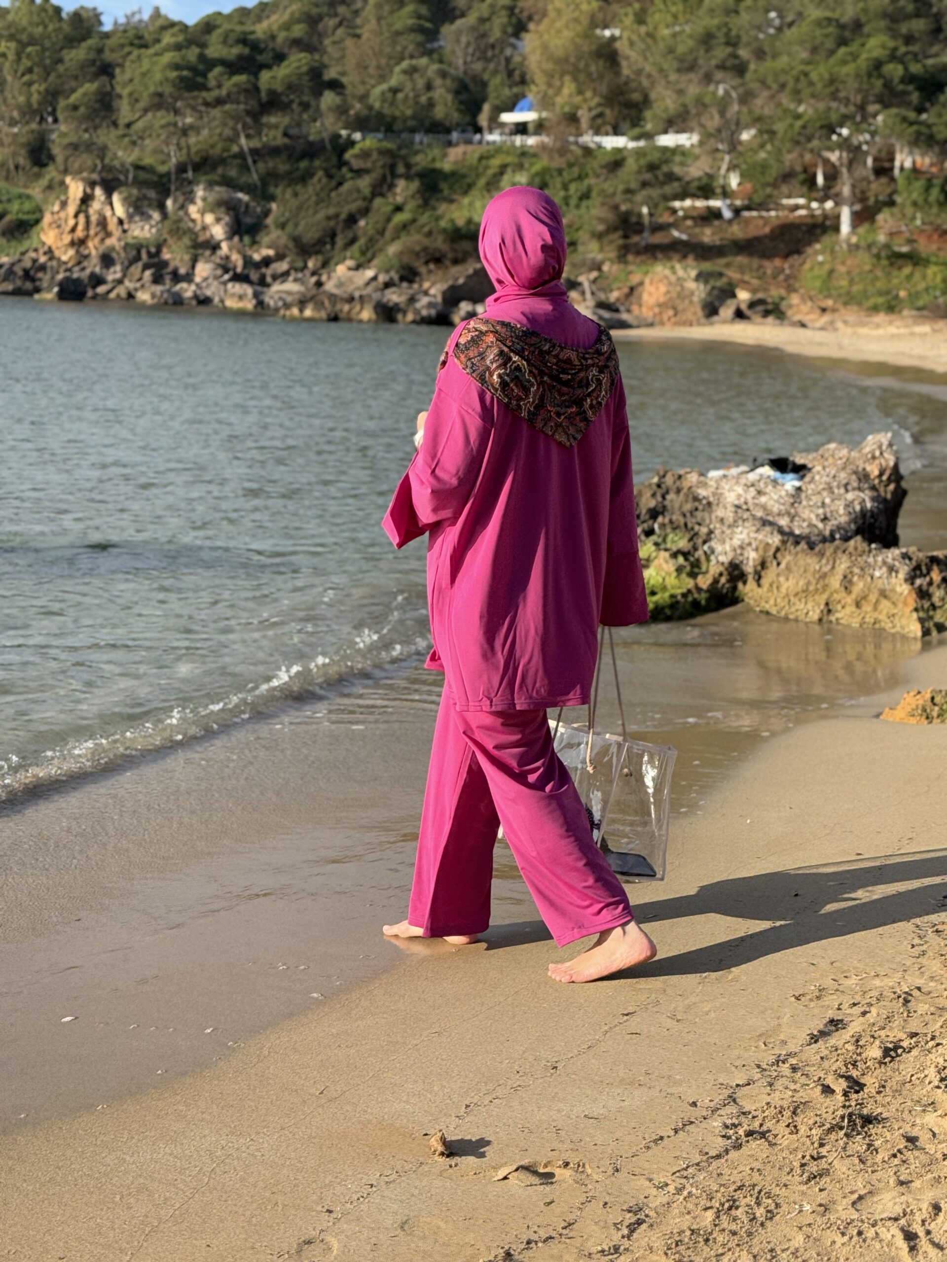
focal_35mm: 48
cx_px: 474
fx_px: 1751
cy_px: 631
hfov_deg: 30.3
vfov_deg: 39.7
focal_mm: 6.76
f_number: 1.78
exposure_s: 1/3534
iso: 100
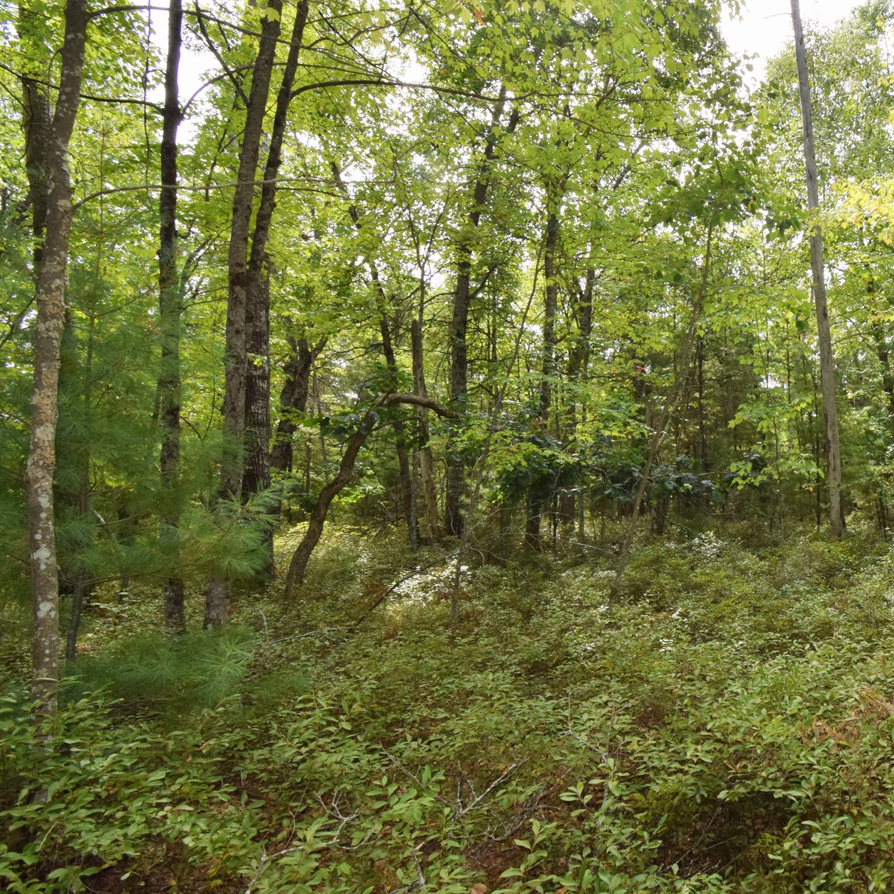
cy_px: 457
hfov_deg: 63.1
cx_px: 726
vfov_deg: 69.6
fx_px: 643
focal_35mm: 22
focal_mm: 10
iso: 320
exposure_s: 1/100
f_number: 13
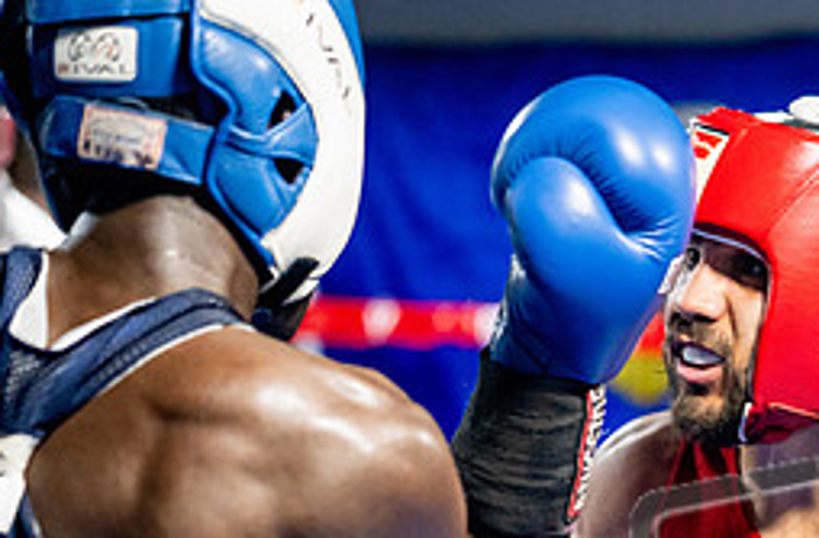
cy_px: 675
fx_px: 4259
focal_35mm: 188
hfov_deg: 10.9
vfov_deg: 7.2
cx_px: 799
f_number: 2
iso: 4000
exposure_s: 1/800
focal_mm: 70
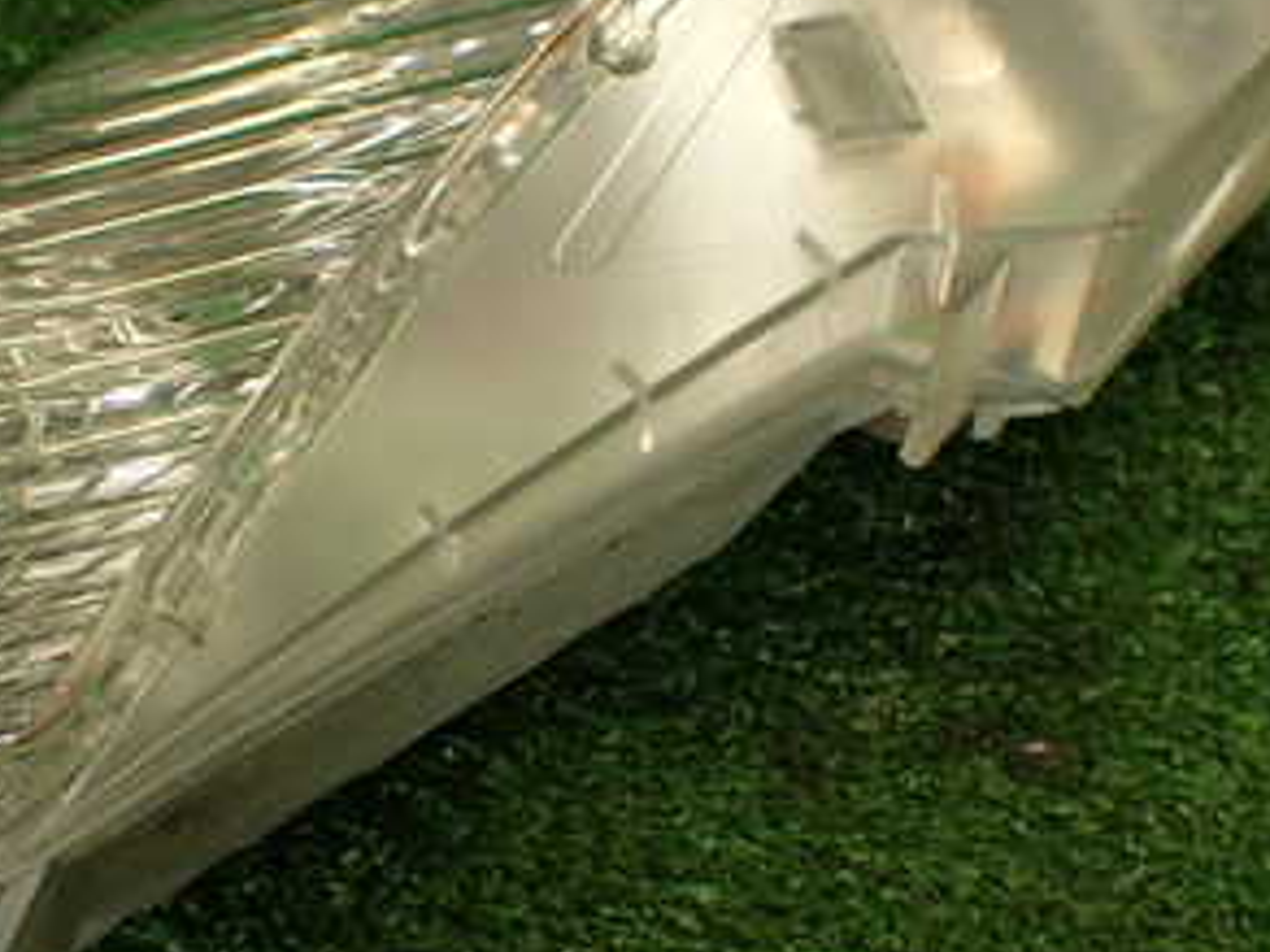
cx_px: 505
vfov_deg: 19.9
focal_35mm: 74
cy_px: 526
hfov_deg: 26.3
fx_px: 2715
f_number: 2.5
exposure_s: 1/80
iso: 160
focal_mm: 6.37
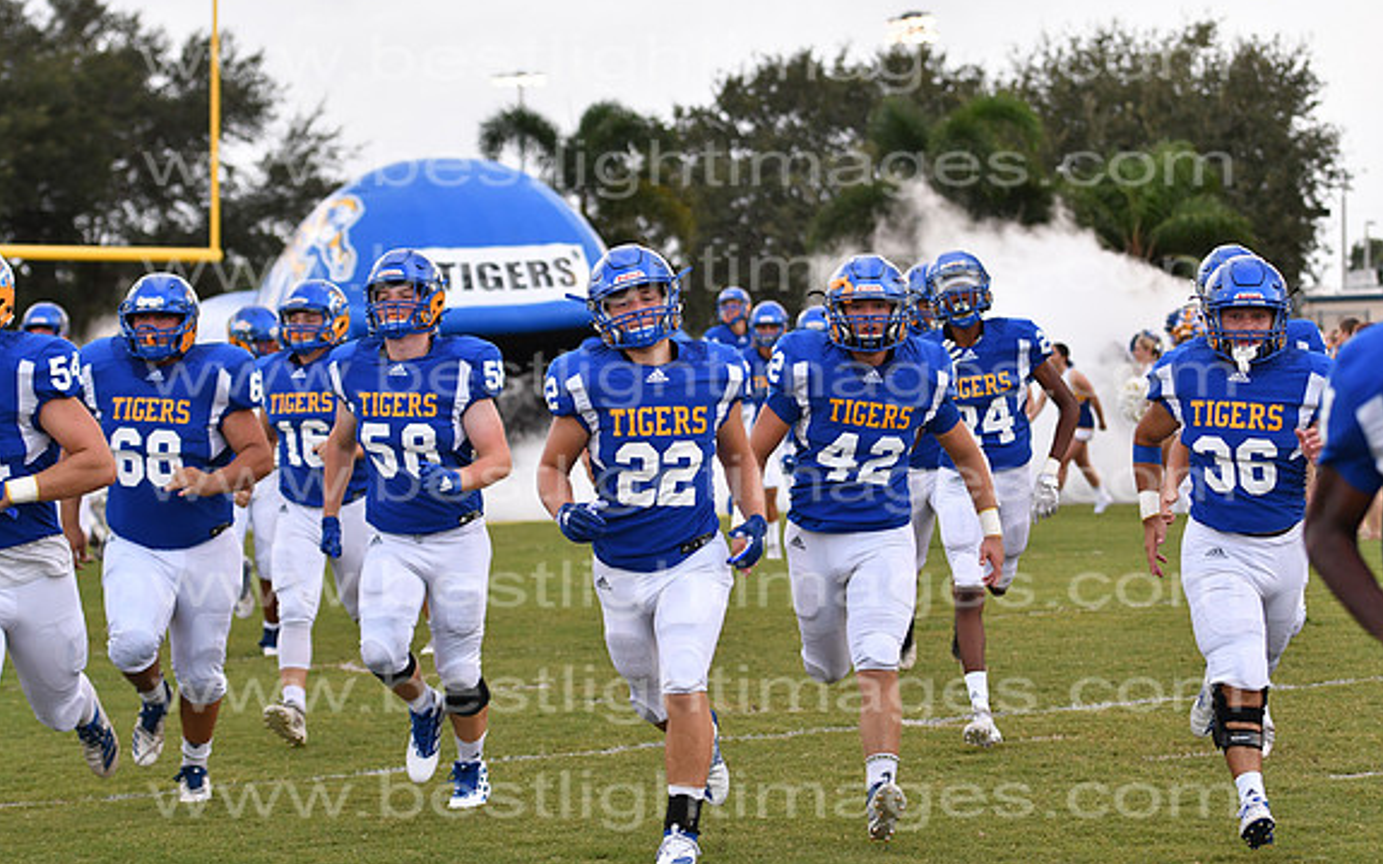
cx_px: 695
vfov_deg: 12.1
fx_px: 4069
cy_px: 432
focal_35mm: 108
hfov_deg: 19.3
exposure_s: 1/1000
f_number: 3.2
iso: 800
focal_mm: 70
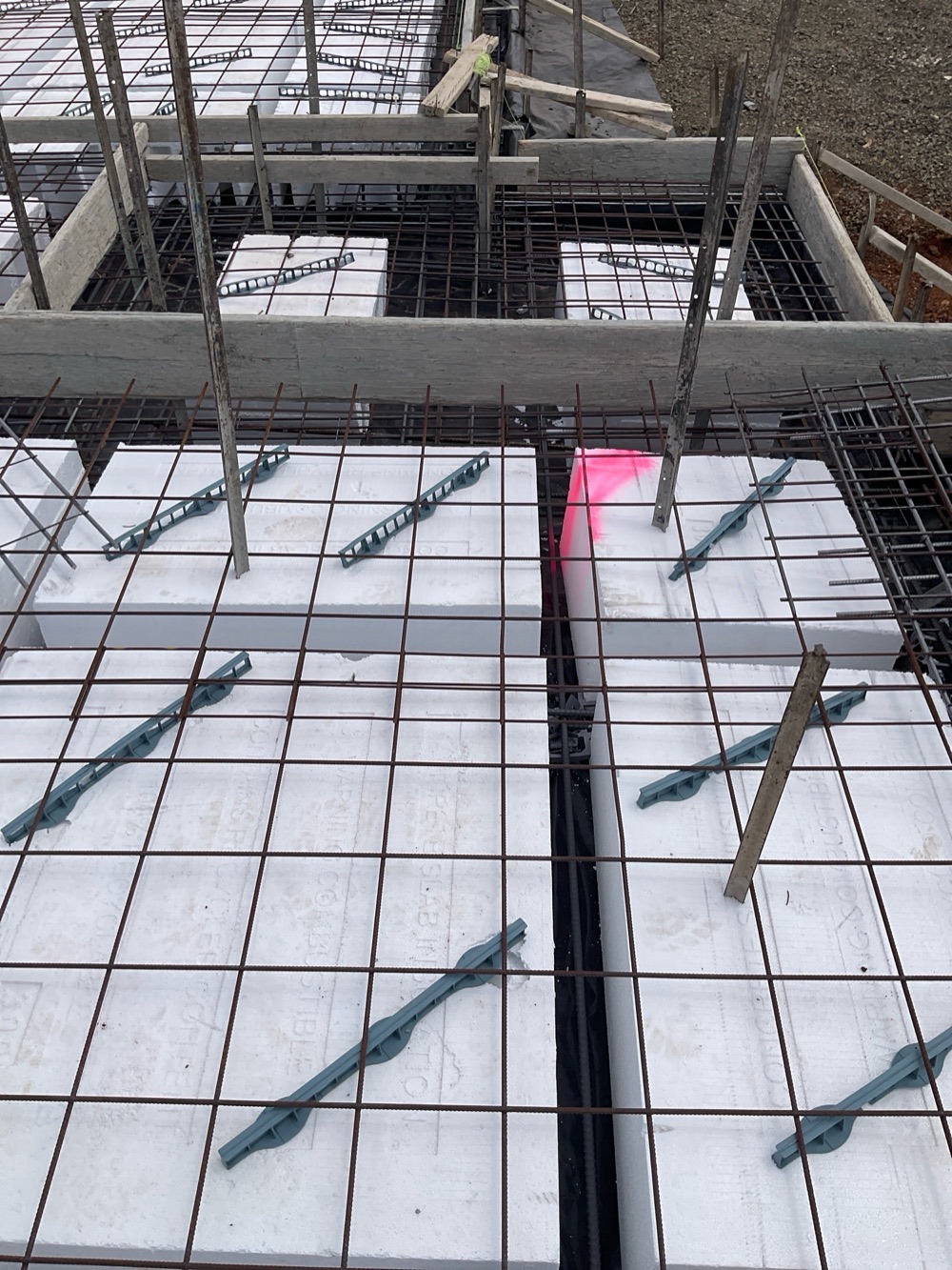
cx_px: 476
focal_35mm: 29
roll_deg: +1.5
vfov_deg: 61.7
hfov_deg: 48.2
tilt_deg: -43.9
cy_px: 635
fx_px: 1063
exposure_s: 1/3322
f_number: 1.8
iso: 16
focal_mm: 3
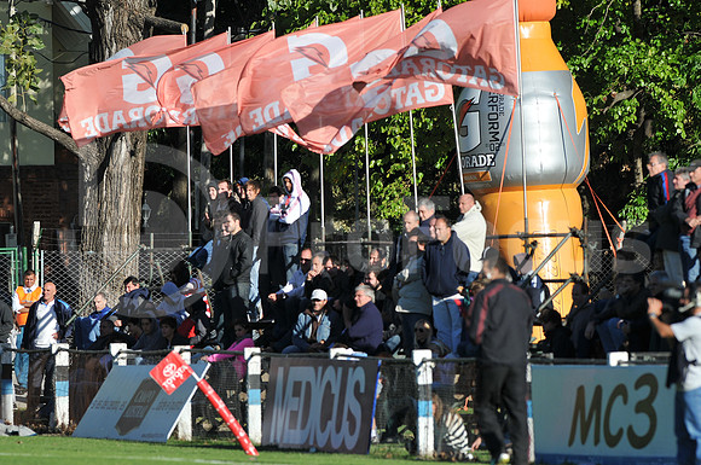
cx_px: 350
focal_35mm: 450
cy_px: 232
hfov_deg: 4.6
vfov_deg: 3.0
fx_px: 8750
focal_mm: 300
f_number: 3.5
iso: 200
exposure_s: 1/2000
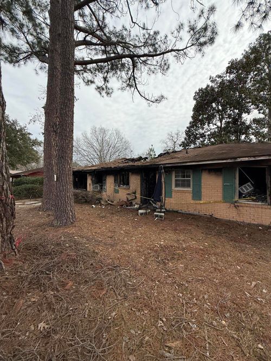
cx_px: 136
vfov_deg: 102.1
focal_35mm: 14
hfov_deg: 85.7
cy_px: 180
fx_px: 146
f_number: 2.2
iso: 50
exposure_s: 1/1572
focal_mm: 2.22
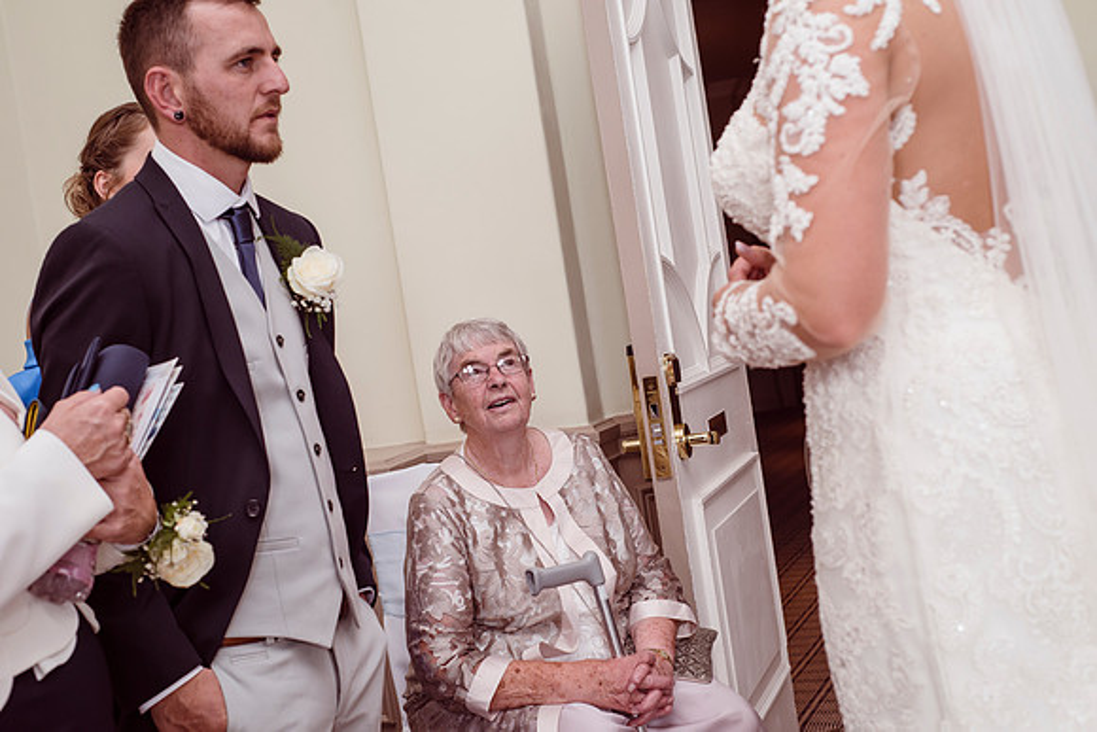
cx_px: 548
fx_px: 1524
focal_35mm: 50
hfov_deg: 39.6
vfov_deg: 27.0
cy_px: 366
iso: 400
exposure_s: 1/100
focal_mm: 50
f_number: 5.6
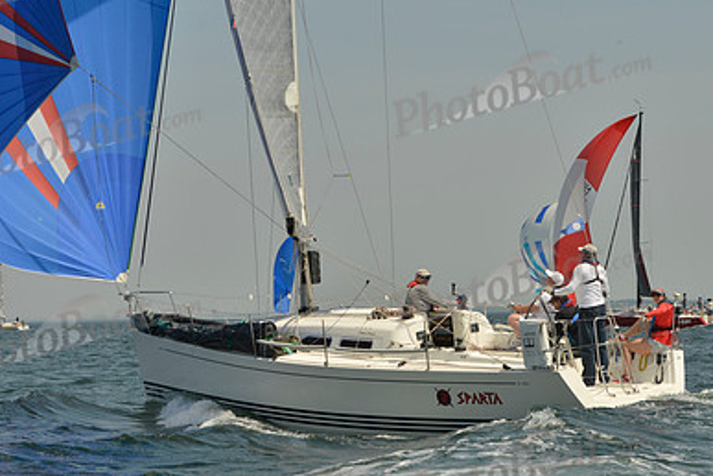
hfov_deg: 19.4
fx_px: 2079
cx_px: 298
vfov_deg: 13.0
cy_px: 211
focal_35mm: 105
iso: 200
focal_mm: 70
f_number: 8
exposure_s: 1/1250
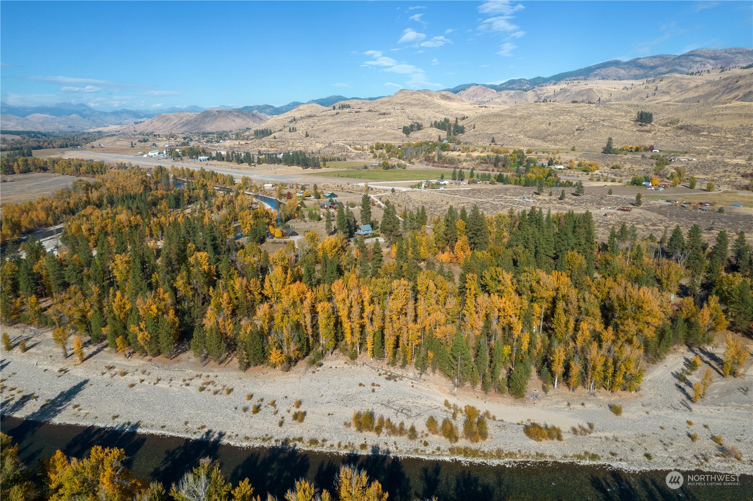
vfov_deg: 57.2
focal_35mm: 22
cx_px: 376
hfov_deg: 78.6
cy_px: 250
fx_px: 460
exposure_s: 1/2000
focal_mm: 8.38
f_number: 2.8
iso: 100
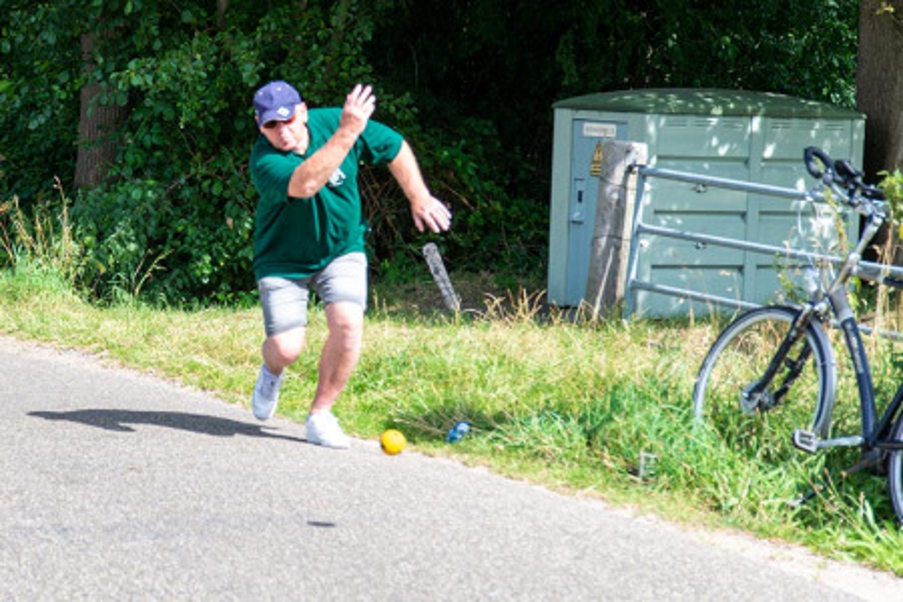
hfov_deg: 31.0
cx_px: 452
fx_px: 1630
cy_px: 301
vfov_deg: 20.9
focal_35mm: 65
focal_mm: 65
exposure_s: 1/500
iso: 200
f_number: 5.6
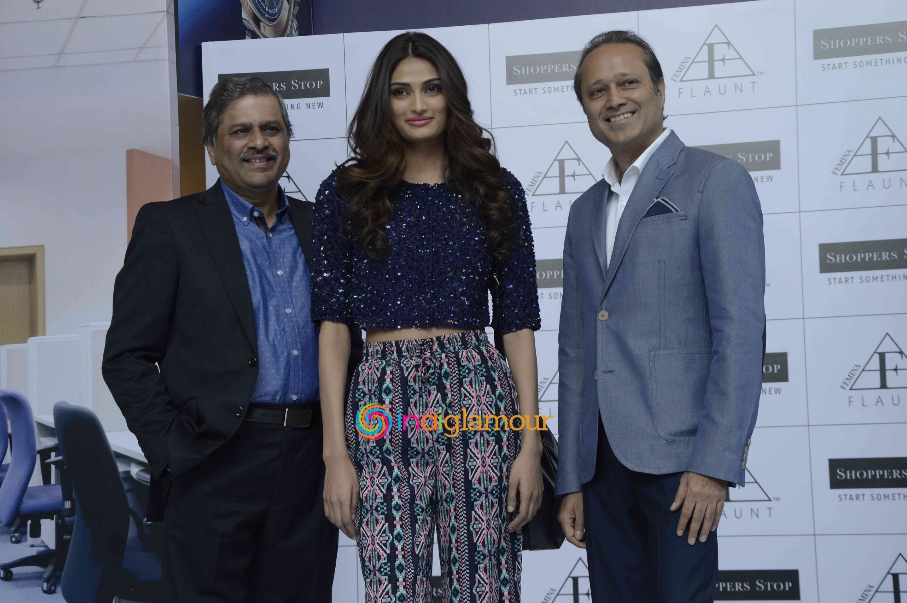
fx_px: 2190
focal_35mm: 87
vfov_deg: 15.7
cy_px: 302
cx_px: 454
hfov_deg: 23.4
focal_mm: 58
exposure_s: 1/200
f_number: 9
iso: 800
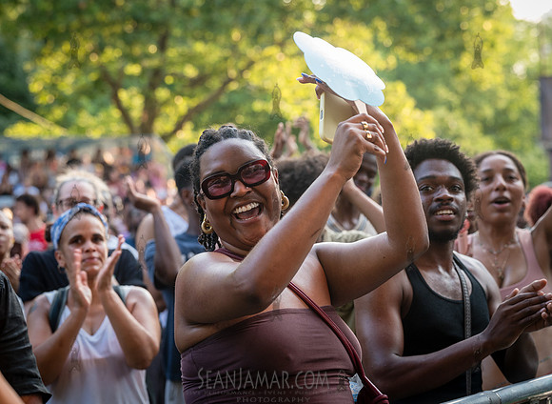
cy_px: 198
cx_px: 244
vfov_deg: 15.6
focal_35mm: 93
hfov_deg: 21.2
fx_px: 1472
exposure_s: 1/320
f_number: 4.5
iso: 1000
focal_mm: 86
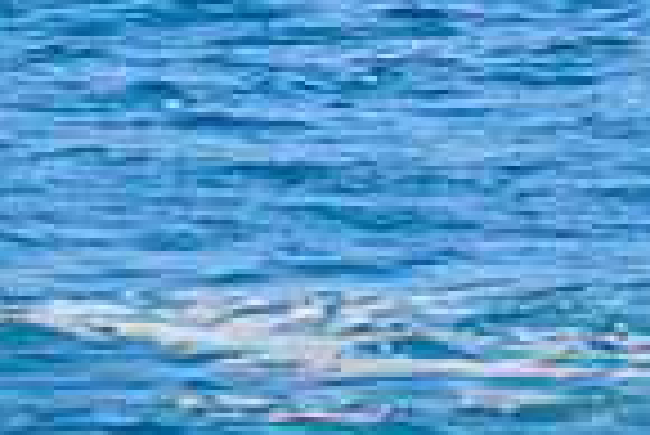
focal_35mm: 2452
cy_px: -372
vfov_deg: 0.6
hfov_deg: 0.8
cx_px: 787
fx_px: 44316
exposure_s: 1/2000
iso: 220
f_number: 5.6
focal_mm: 500
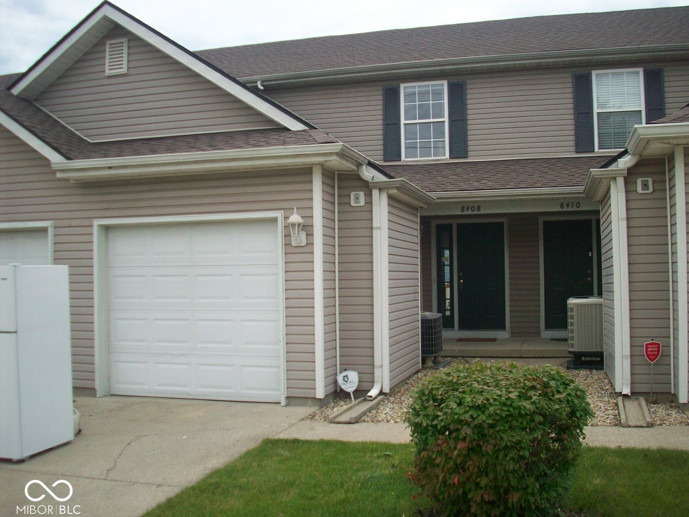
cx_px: 353
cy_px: 264
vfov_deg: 37.7
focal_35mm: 38
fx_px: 757
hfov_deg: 49.0
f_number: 5.6
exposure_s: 1/234
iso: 80
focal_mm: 6.2
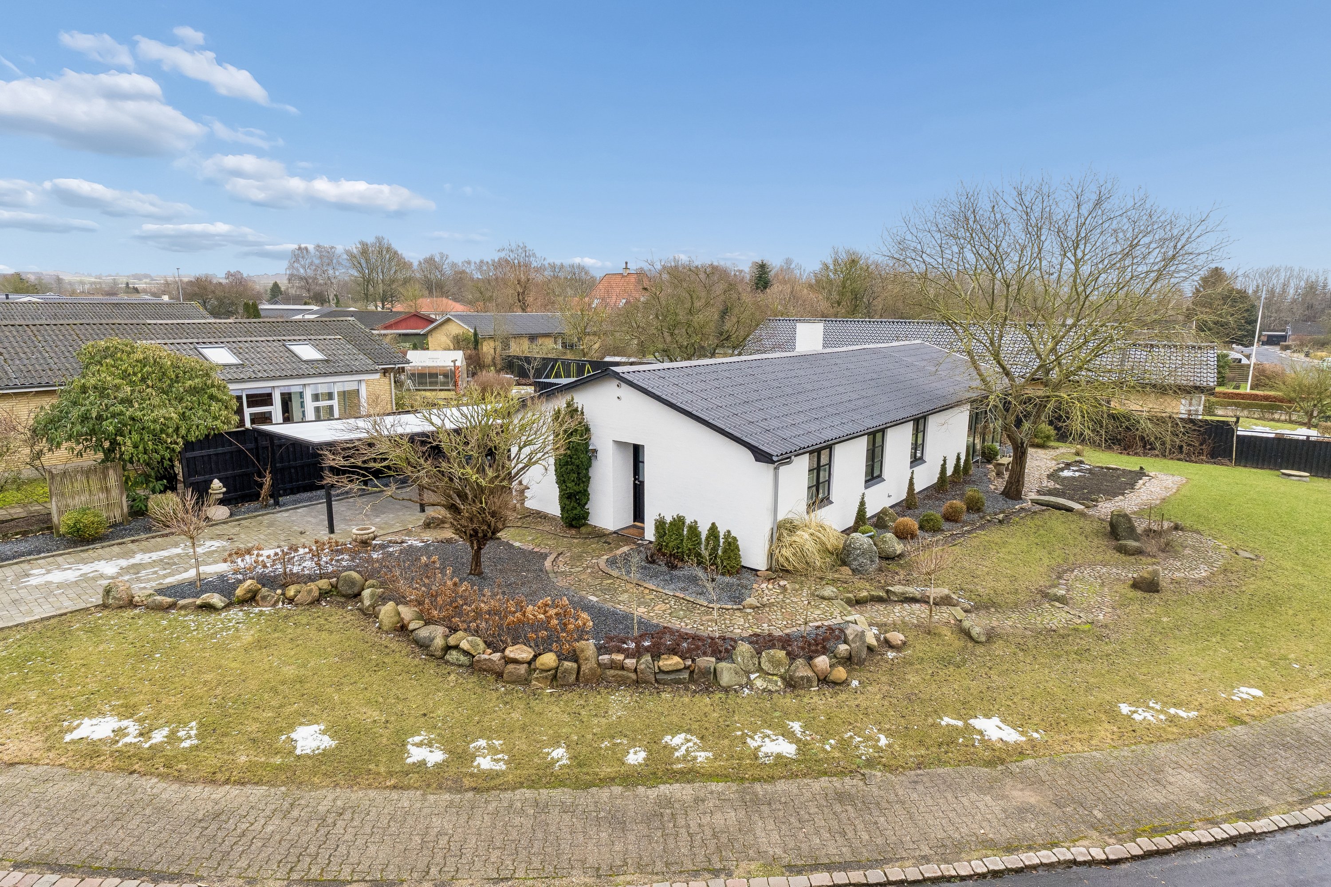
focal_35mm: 19
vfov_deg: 65.2
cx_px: 666
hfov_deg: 87.7
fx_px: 693
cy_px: 444
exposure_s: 1/250
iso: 500
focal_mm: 12.5
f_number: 8
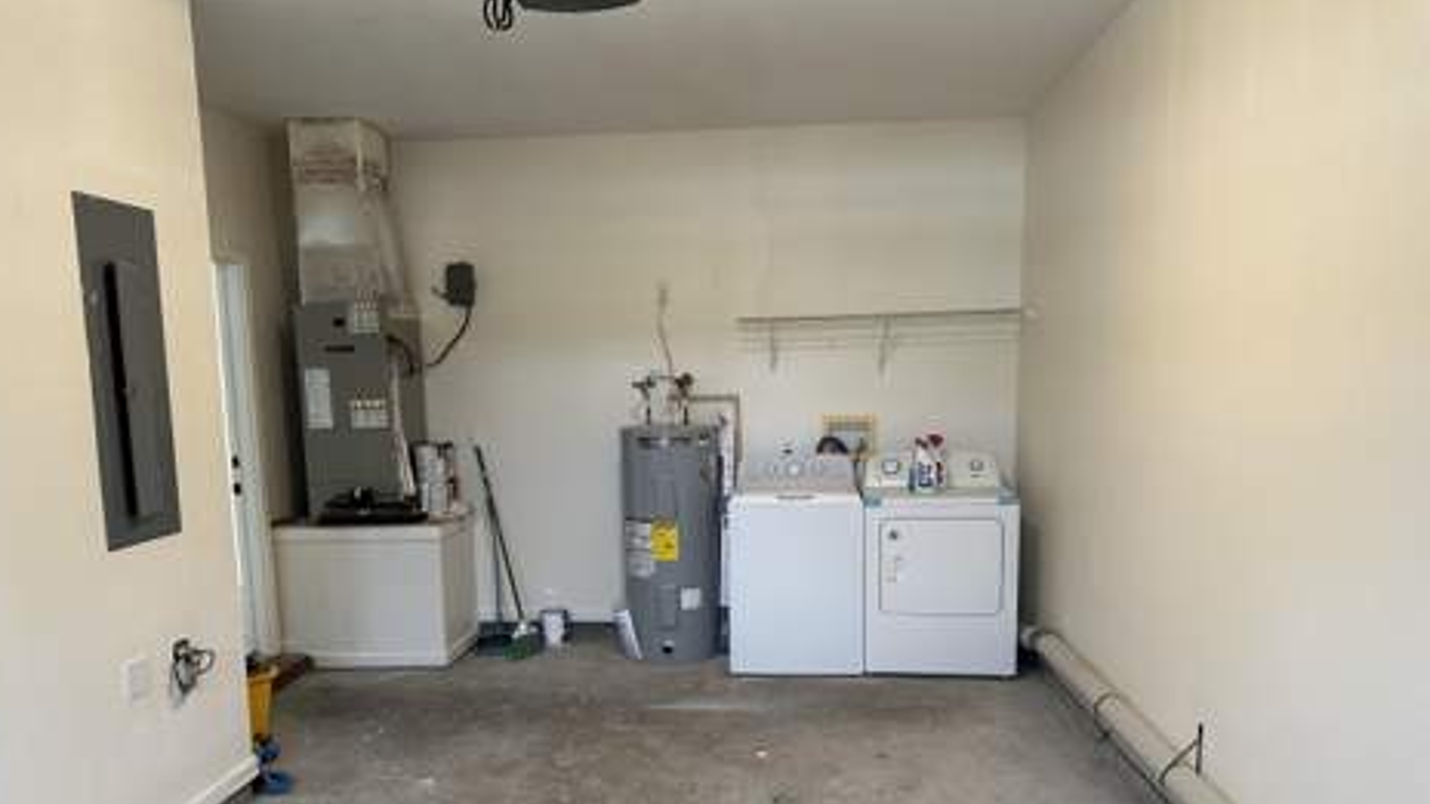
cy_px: 522
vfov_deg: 42.4
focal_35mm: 27
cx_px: 700
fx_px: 1024
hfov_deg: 69.9
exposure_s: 1/60
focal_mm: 6.86
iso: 250
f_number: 1.78
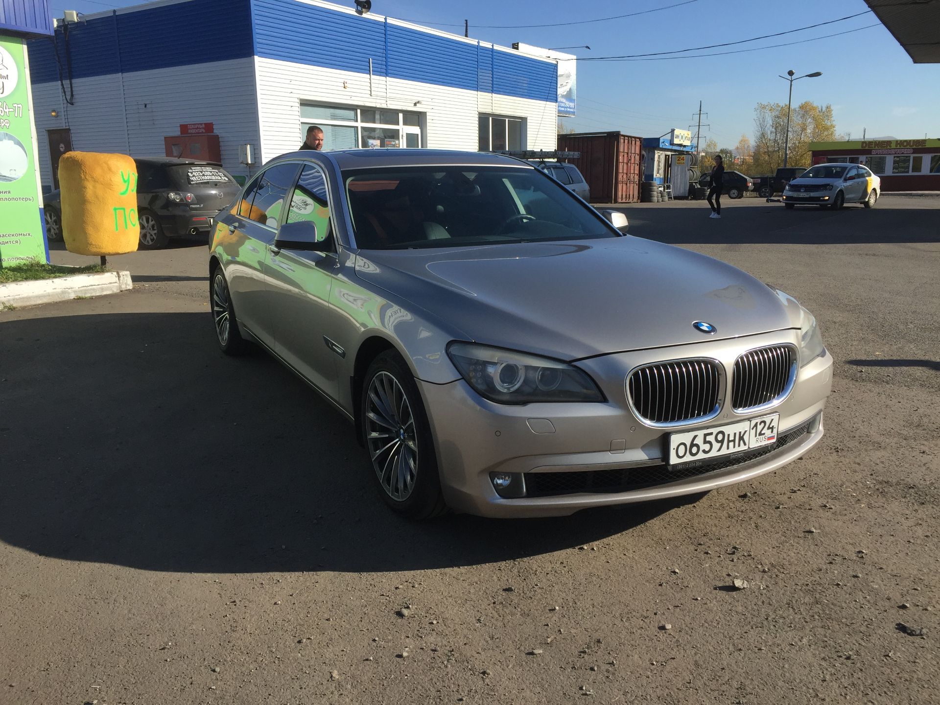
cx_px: 470
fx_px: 787
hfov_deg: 61.7
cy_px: 352
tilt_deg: -12.2
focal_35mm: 29
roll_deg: +0.8
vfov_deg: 48.2
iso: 32
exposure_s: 1/1647
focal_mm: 4.15
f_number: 2.2
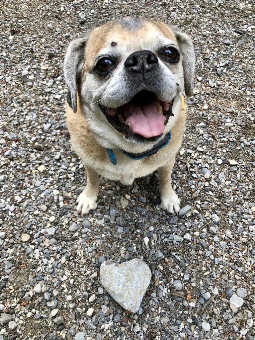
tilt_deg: -52.8
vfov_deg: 63.4
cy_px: 170
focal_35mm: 28
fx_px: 275
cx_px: 128
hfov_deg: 49.7
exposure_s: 1/204
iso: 20
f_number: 1.8
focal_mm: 3.99
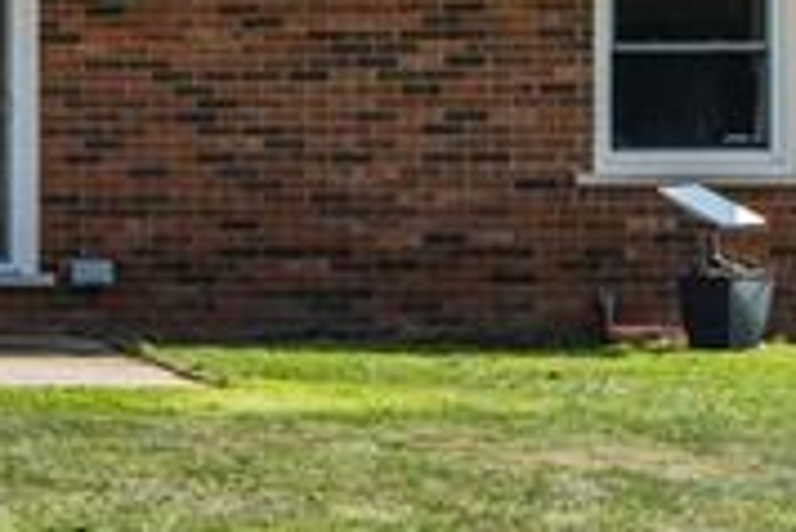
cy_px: 130
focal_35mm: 167
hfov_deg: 10.5
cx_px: -1167
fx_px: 3695
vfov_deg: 8.2
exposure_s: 1/250
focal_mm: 29
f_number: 8
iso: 400
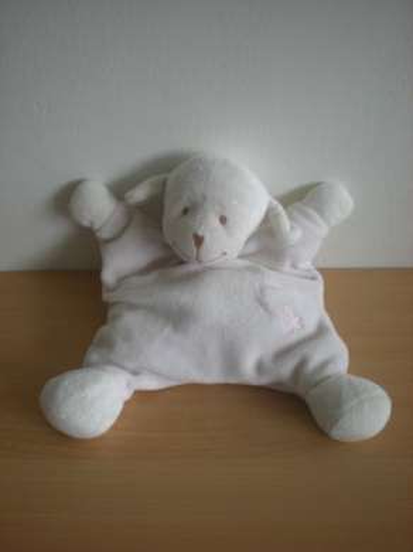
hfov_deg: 37.7
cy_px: 276
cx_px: 206
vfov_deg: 49.0
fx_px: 605
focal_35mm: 38
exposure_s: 1/43.3
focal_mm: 6.3
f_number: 3.1
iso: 200
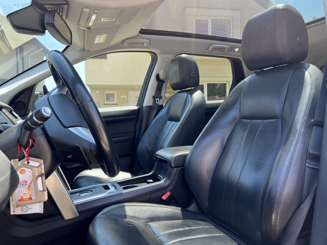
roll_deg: +1.1
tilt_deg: -3.6
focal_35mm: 26
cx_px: 164
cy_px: 122
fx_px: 246
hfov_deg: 67.3
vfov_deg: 53.1
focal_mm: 5.7
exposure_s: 1/342
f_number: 1.5
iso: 50
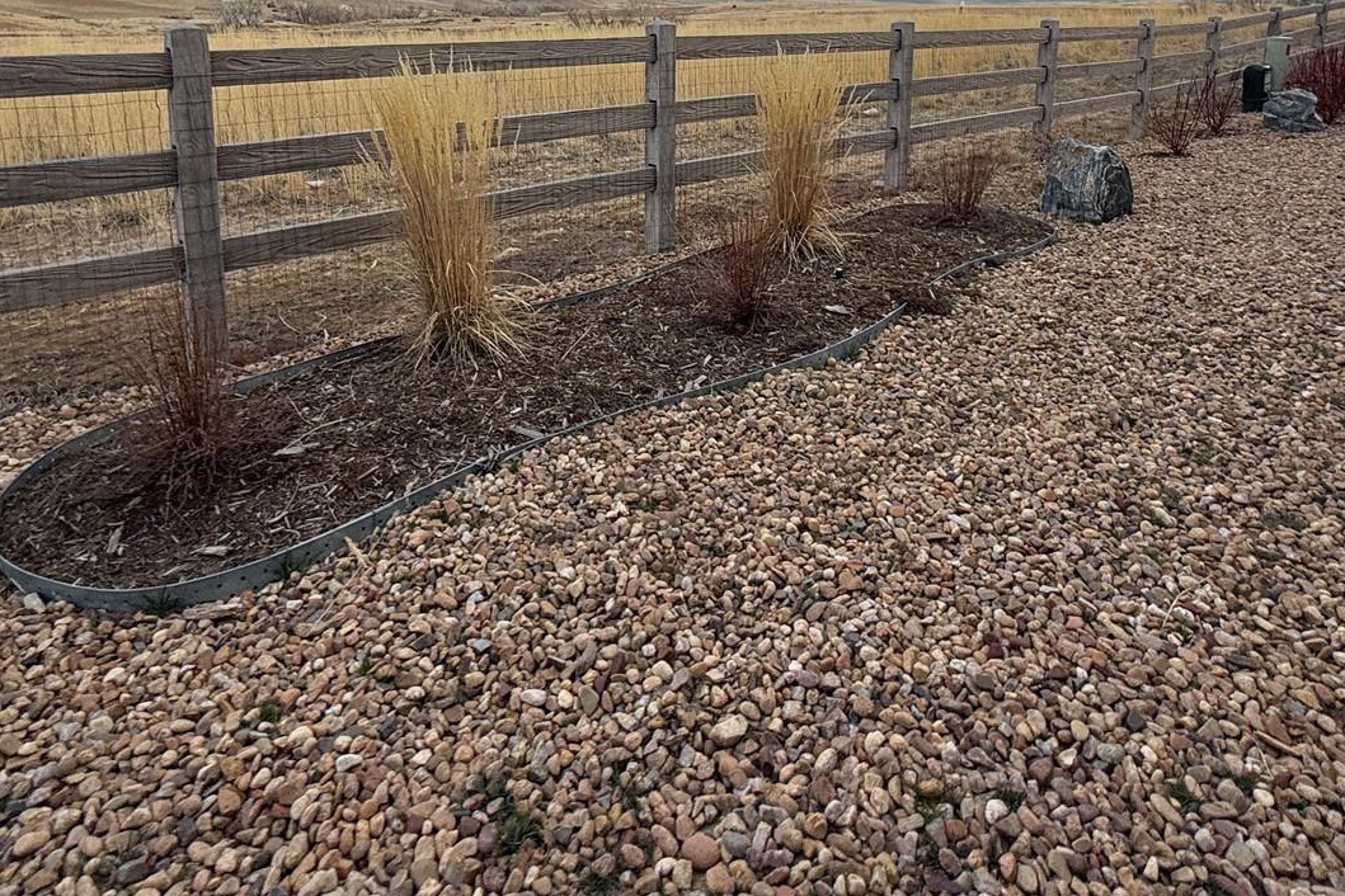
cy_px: 141
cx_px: 686
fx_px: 822
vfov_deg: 52.3
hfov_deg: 78.6
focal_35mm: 22
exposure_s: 1/288
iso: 50
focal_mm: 2.22
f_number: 2.2
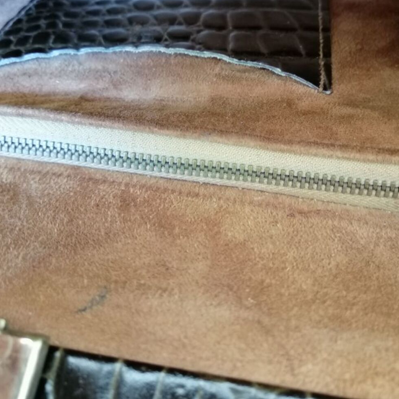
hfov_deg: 47.2
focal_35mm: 35
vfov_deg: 46.3
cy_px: 127
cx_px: 204
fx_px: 456
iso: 800
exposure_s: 1/20
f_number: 1.8
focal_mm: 3.95
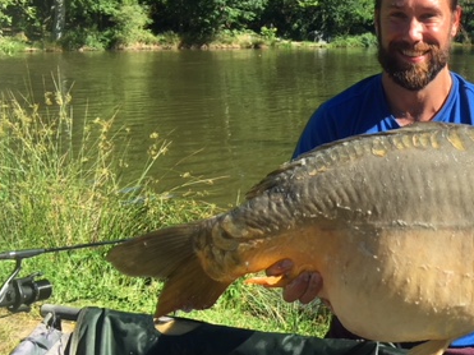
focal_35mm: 50
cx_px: 392
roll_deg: -1.0
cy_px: 98
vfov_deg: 28.7
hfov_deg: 36.6
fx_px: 684
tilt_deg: -6.0
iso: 25
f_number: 2.2
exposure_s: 1/712
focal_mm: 4.15
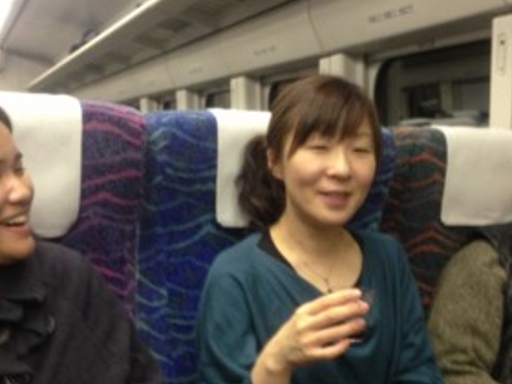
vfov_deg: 27.4
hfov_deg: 36.2
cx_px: 271
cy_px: 256
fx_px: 784
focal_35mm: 53
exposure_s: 1/20
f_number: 2.4
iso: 320
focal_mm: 4.13
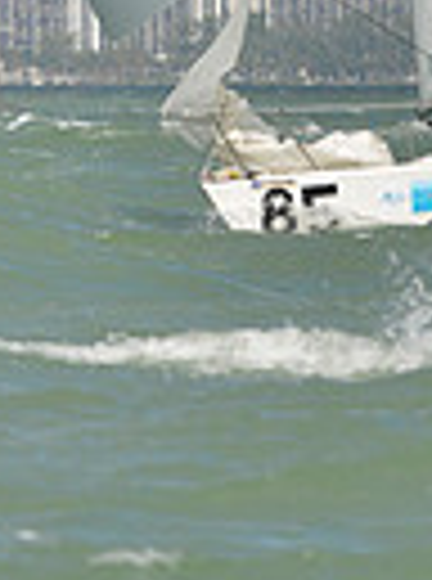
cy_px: -625
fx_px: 20302
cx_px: 376
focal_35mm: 1214
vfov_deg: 1.6
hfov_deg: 1.2
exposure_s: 1/1250
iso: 280
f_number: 8
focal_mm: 280
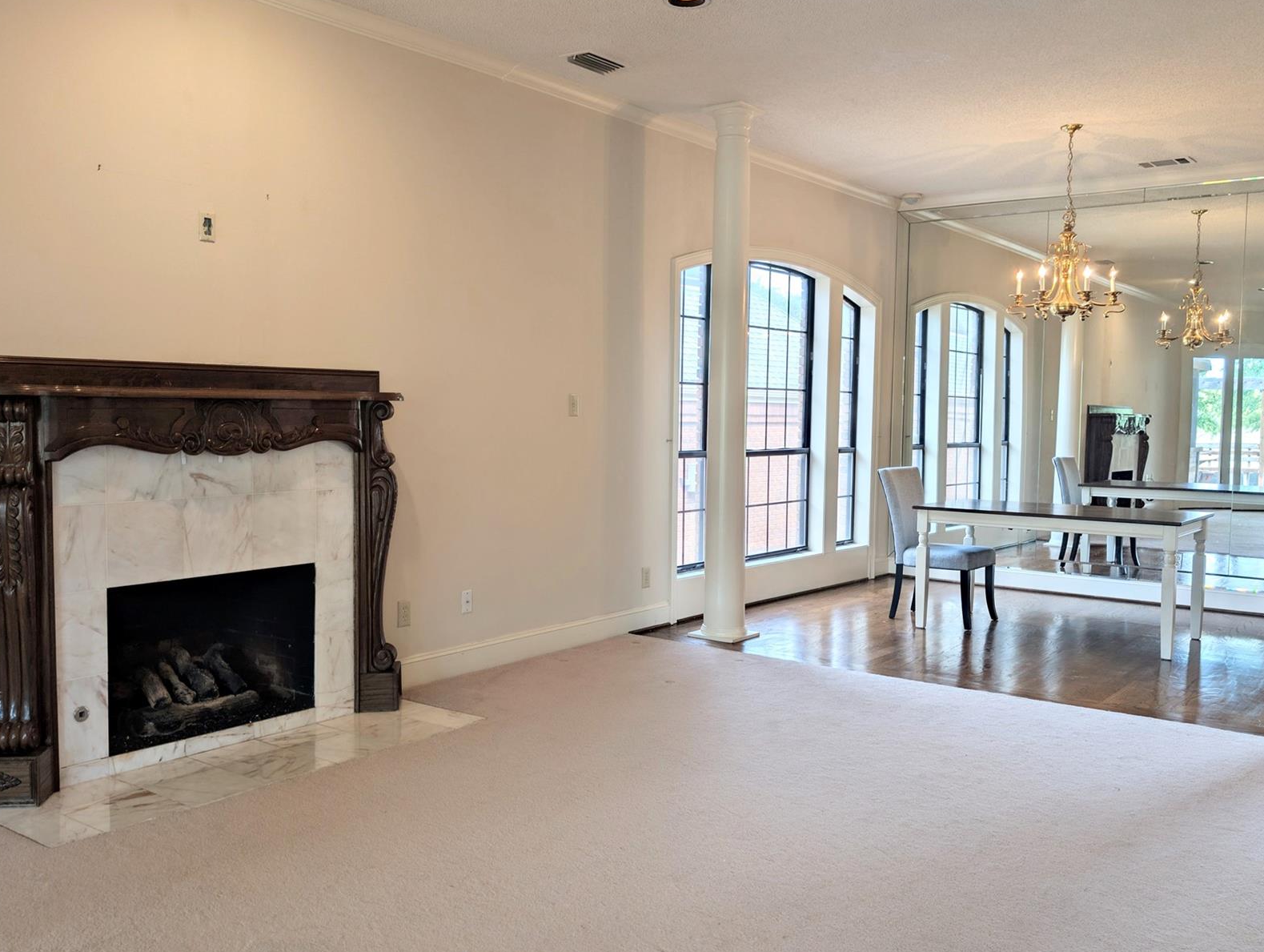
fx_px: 1134
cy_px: 489
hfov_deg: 58.3
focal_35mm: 31
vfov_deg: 45.5
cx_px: 613
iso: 25
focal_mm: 6.9
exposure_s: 1/40
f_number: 1.68
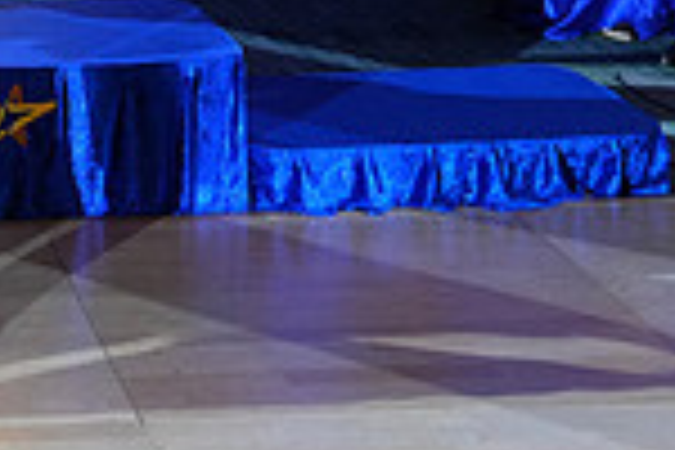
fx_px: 2136
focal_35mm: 114
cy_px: -268
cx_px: -320
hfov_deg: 16.5
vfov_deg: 11.4
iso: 2000
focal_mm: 29.5
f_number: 5
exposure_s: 1/200
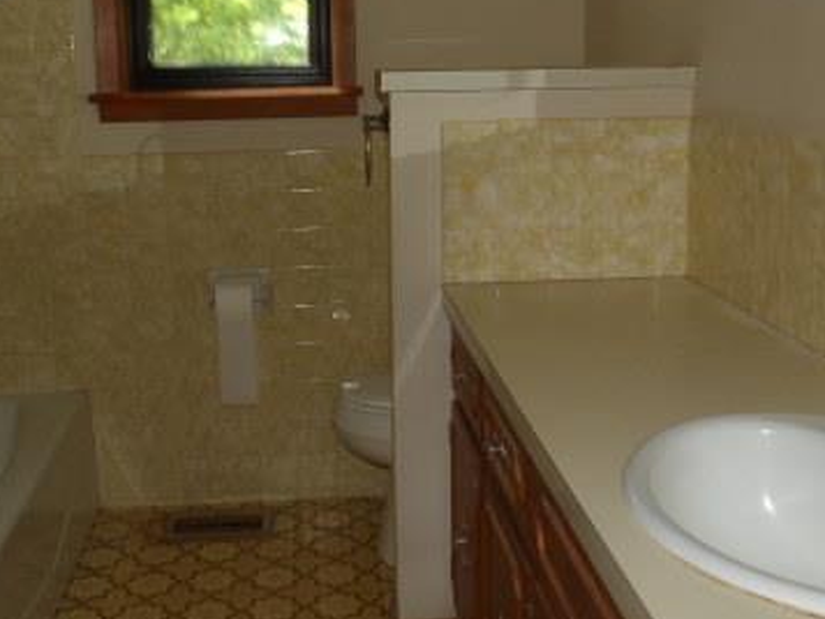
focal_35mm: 43
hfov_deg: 43.8
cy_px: 229
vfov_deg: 33.4
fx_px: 1025
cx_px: 388
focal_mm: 4.3
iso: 200
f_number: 3.2
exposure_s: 1/33
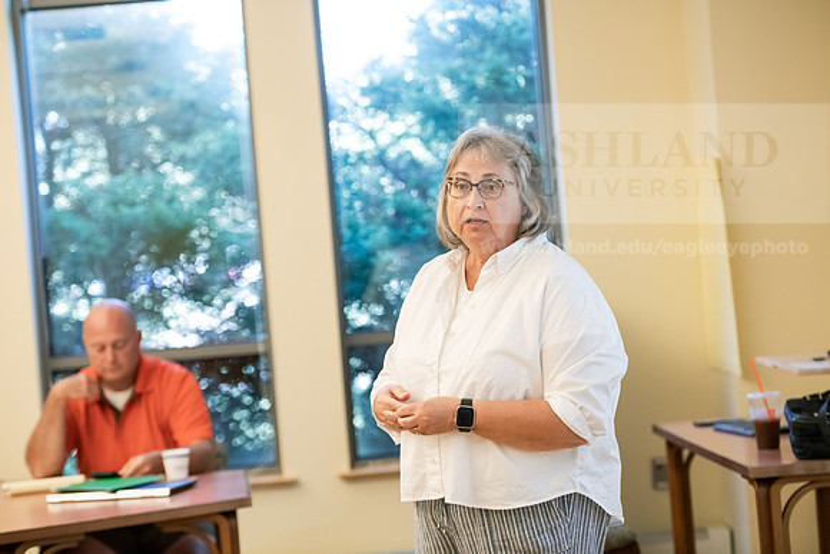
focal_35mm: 100
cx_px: 415
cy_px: 277
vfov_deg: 13.7
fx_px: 2306
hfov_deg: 20.4
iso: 2000
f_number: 3.2
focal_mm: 100
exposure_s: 1/200
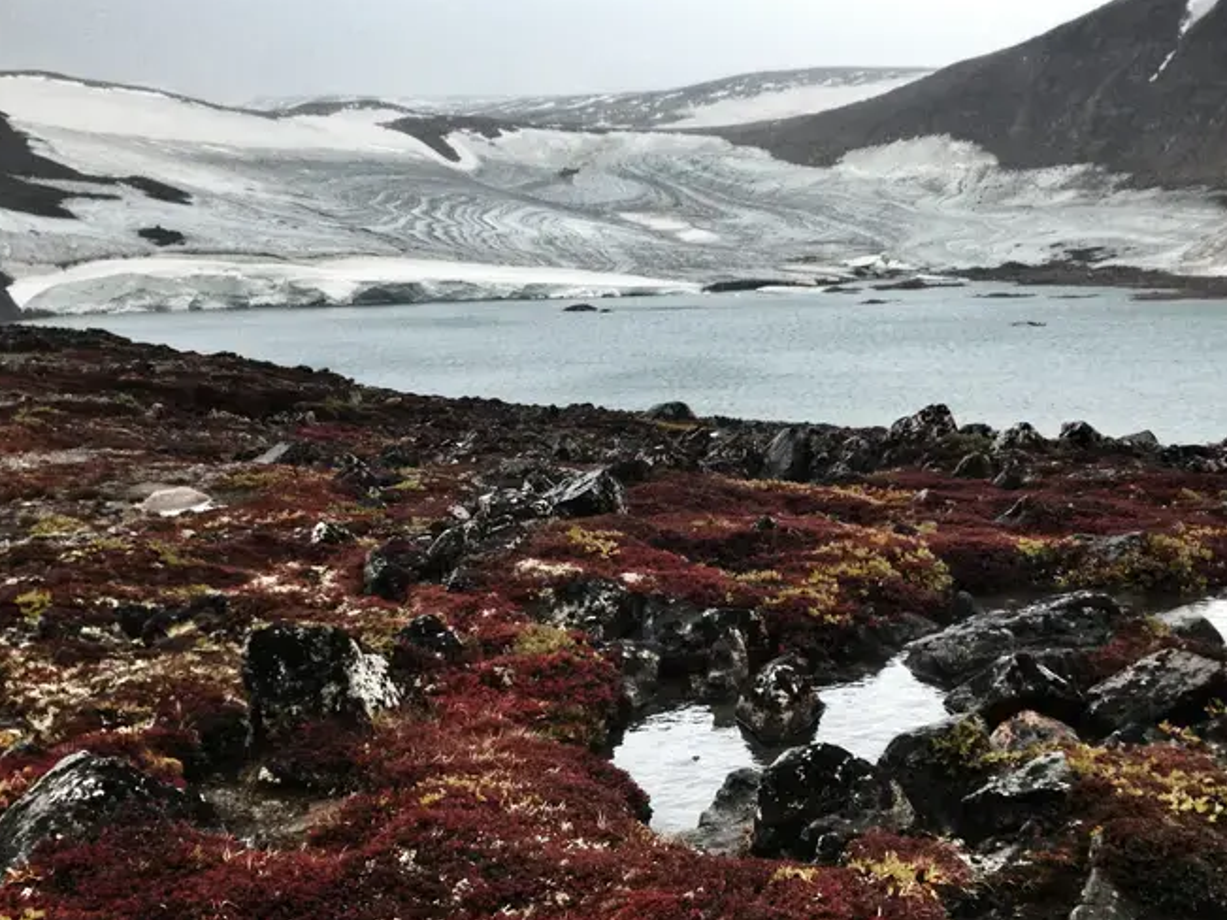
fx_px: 1666
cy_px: 501
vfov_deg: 30.9
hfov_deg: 39.9
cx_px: 823
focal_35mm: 47
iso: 50
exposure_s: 1/251
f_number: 2.4
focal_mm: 4.13
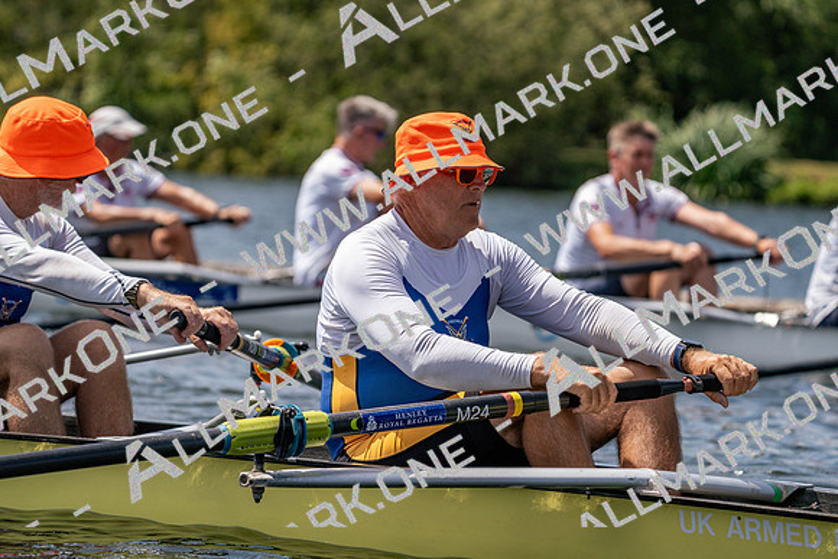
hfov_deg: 8.5
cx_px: 419
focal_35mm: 241
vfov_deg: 5.7
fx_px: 5611
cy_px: 280
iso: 200
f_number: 5.6
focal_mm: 241
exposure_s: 1/2000
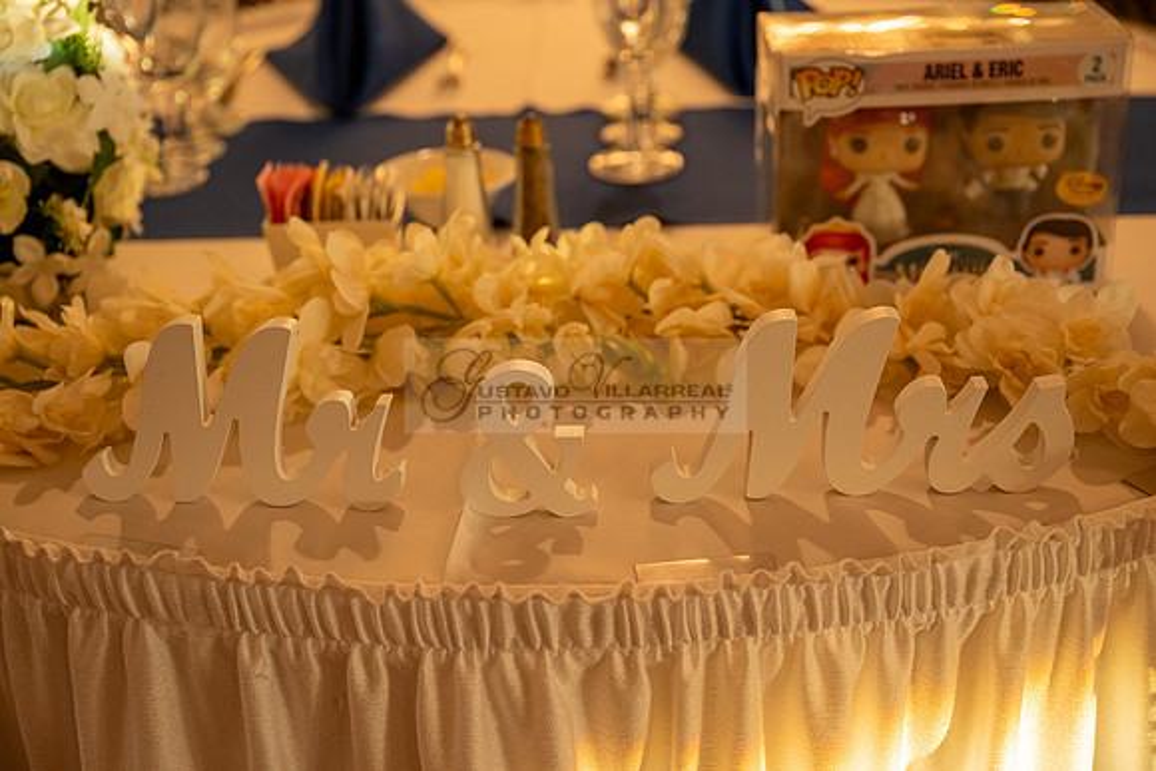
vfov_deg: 26.0
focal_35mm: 52
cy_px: 386
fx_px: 1670
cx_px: 578
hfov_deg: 38.2
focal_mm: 52
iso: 1600
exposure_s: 1/80
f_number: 3.5
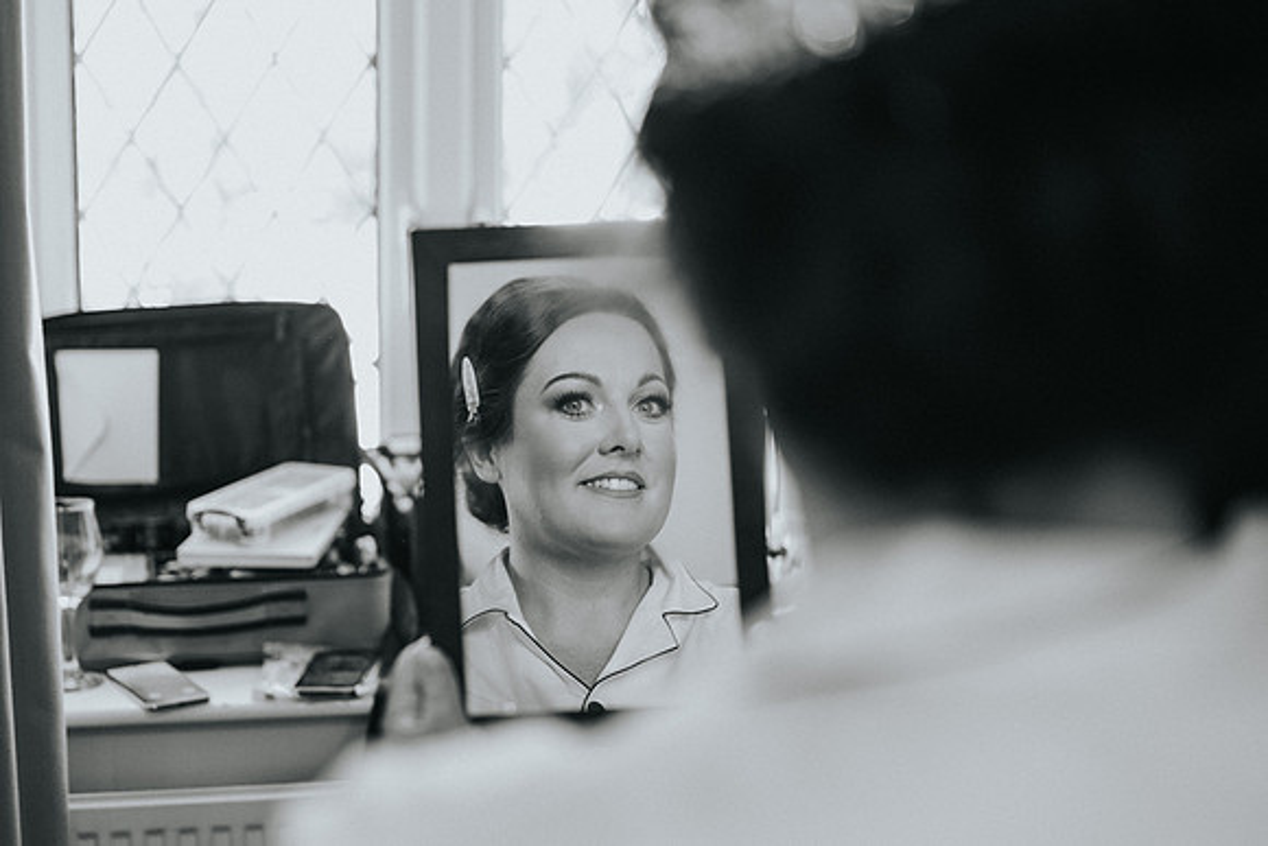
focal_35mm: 48
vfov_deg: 27.9
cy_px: 450
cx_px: 552
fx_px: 1700
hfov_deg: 40.8
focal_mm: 35
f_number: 1.4
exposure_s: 1/250
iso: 1000
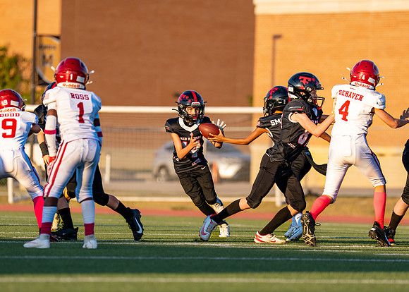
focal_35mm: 363
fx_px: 4212
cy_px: 168
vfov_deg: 4.0
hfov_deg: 5.6
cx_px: 248
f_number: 2.8
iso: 100
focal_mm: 200
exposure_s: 1/1000
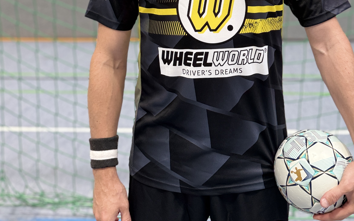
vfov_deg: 26.7
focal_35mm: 44
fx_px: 425
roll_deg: -1.3
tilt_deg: -5.9
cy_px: -26
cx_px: 209
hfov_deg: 45.1
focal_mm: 6.76
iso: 200
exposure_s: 1/114
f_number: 1.78
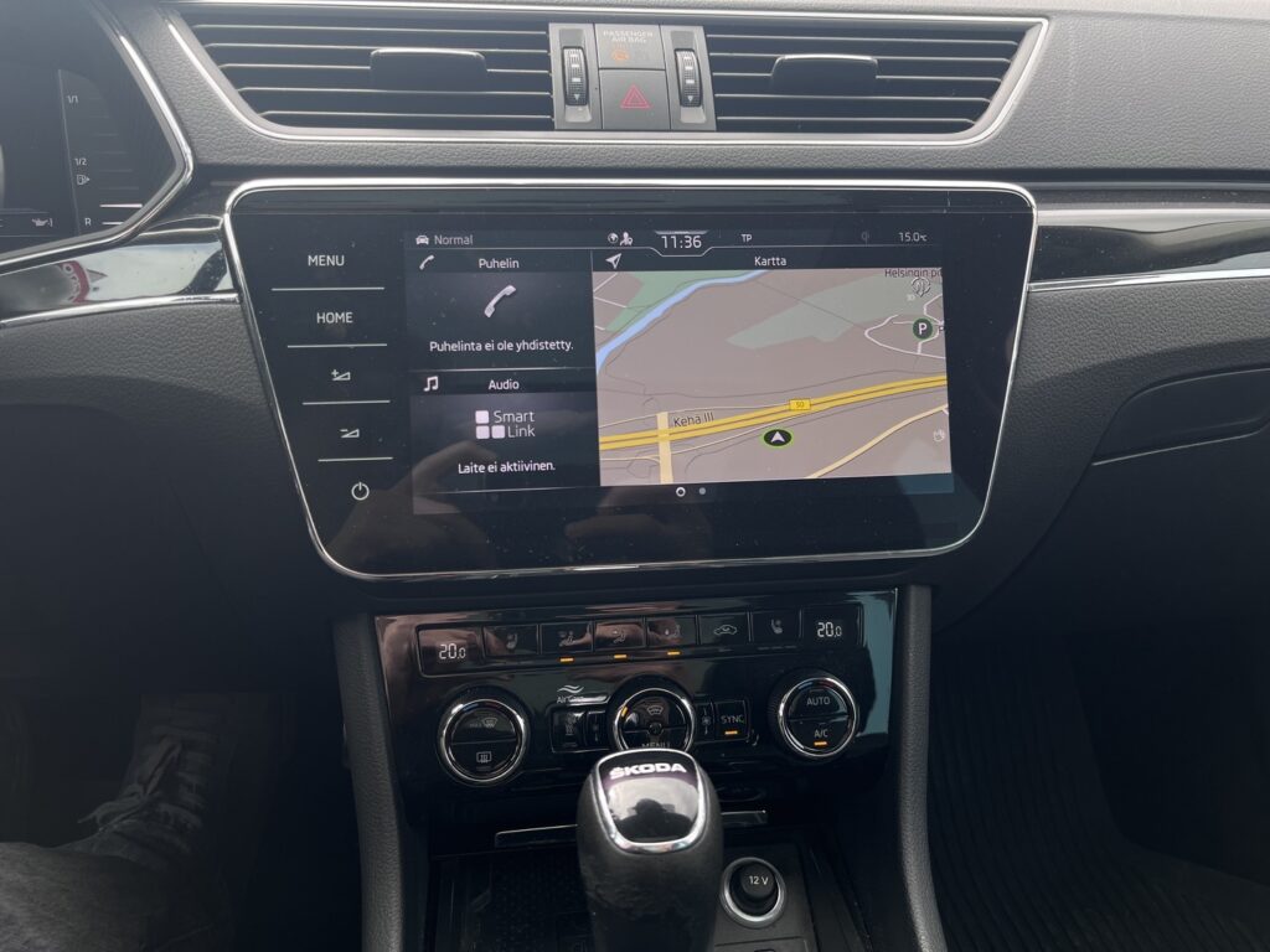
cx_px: 635
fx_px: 954
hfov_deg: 67.3
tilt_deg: -21.2
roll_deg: +0.5
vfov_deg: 53.1
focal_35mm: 26
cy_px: 476
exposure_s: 1/380
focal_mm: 5.1
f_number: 1.6
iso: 50
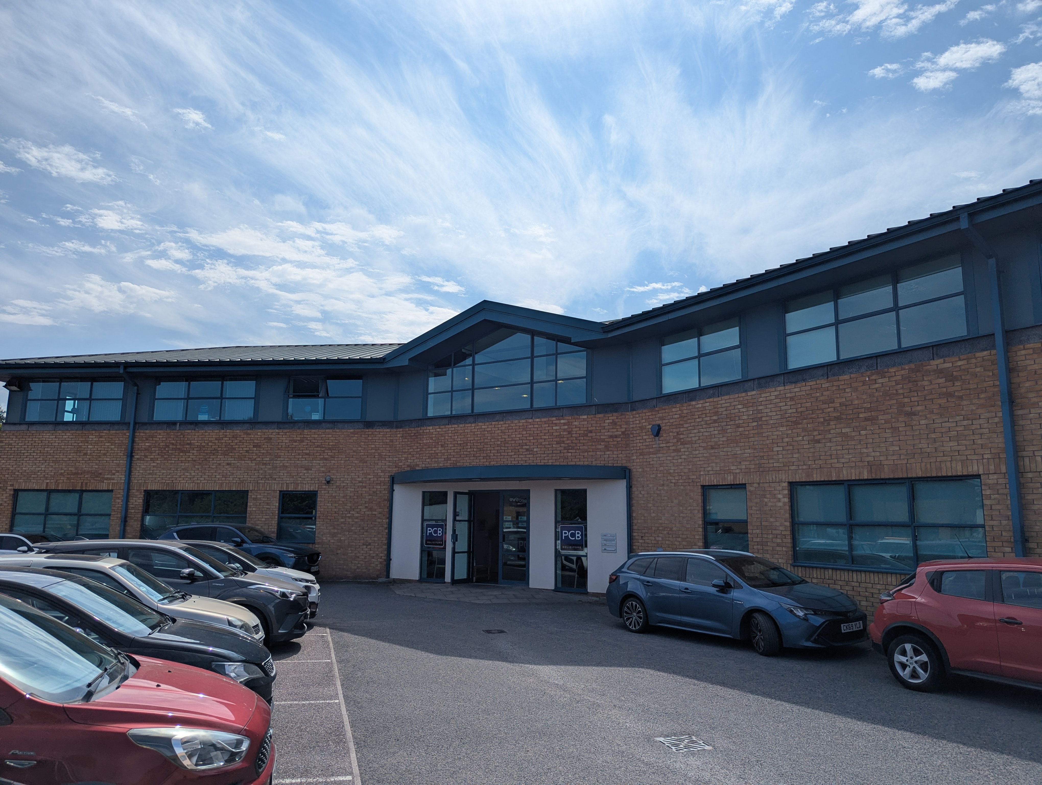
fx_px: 723
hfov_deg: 71.5
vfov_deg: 56.9
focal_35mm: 24
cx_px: 521
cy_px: 392
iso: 48
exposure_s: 1/4717
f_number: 1.85
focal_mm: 6.81
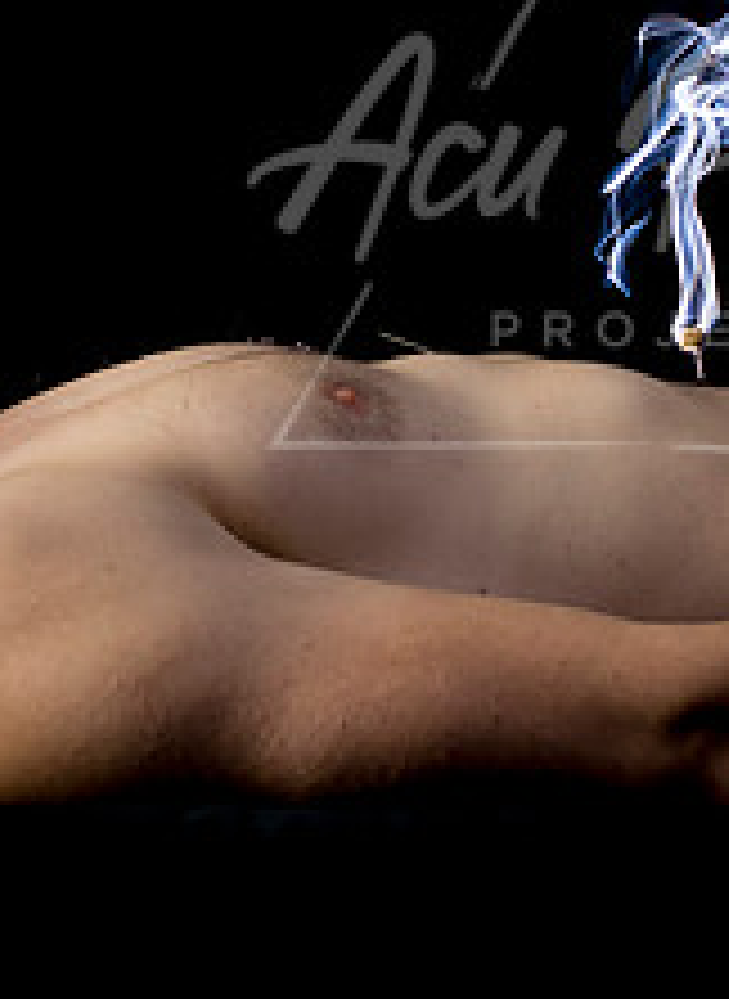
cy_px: 128
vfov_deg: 11.1
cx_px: 180
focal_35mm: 179
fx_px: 5116
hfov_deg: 8.1
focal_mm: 50
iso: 800
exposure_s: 1/200
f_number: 5
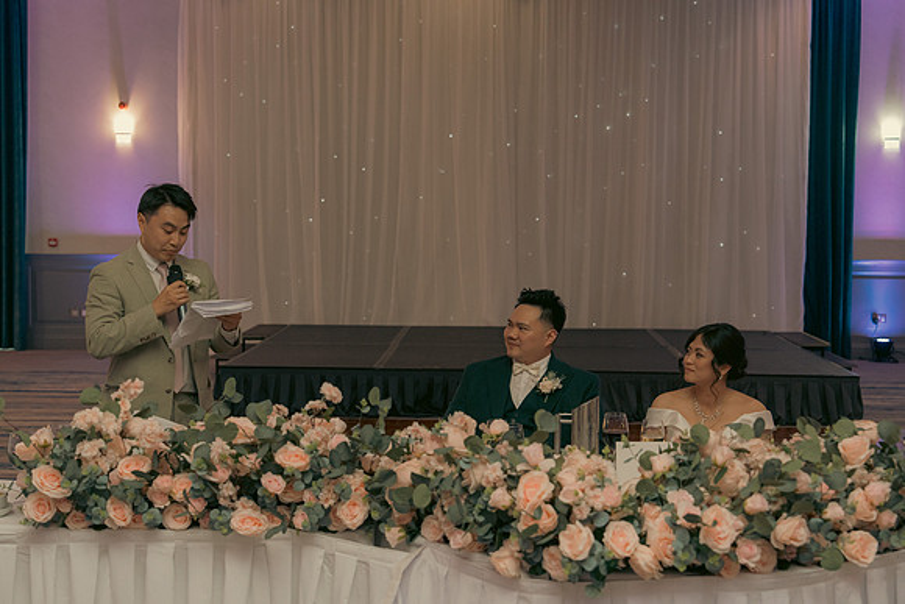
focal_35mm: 55
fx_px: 1383
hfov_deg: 36.2
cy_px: 302
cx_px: 452
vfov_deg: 24.6
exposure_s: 1/160
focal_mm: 55
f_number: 3.5
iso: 2500
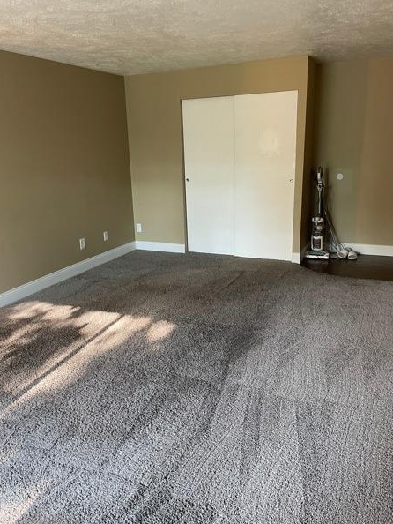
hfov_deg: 49.8
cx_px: 194
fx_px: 424
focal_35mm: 28
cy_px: 258
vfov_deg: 63.4
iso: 125
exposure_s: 1/60
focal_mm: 4.2
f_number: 1.6
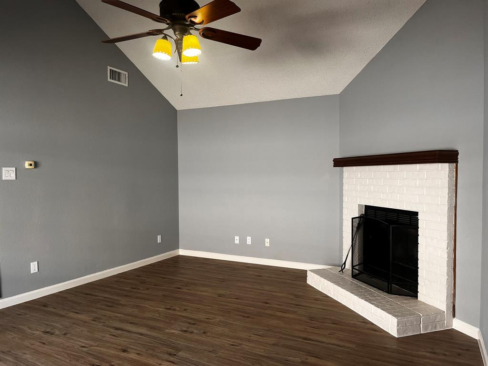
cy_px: 183
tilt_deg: -0.6
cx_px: 244
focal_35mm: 26
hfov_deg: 67.3
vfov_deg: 53.1
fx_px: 367
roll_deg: +0.6
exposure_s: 1/120
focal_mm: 5.1
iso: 125
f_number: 1.6
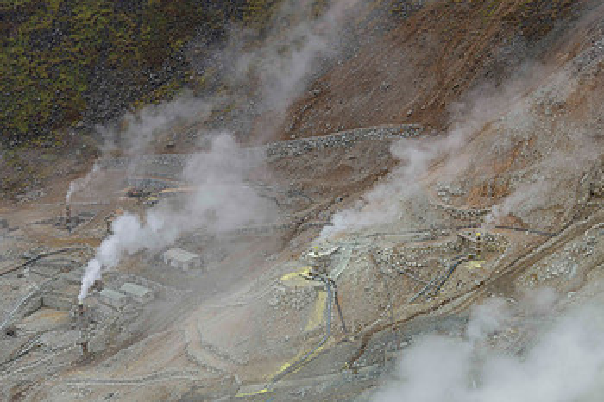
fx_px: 1056
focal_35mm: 63
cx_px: 431
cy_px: 294
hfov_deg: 31.5
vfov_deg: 21.4
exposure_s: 1/125
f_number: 5.6
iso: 64
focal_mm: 38
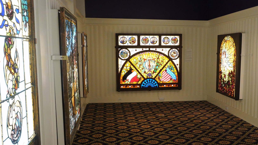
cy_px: 86
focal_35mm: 36
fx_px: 246
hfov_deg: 55.0
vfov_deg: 32.7
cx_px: 151
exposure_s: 1/80
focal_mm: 28
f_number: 13
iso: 6400
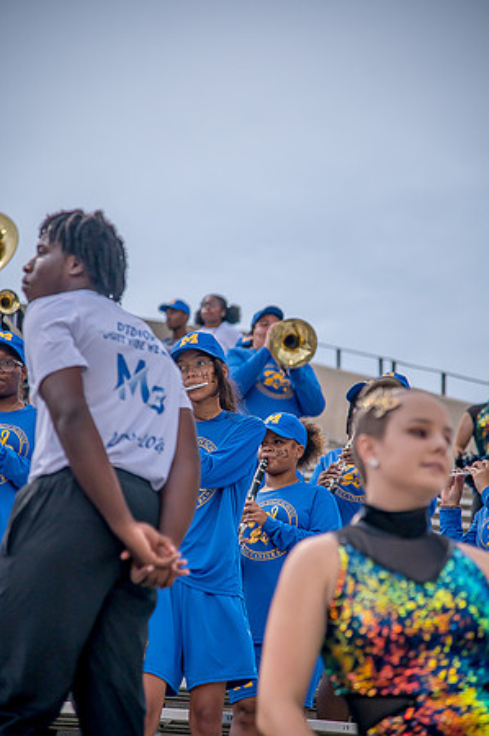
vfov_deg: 17.1
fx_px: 2450
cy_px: 368
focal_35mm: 120
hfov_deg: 11.4
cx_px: 244
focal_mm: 120
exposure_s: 1/200
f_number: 4
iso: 400
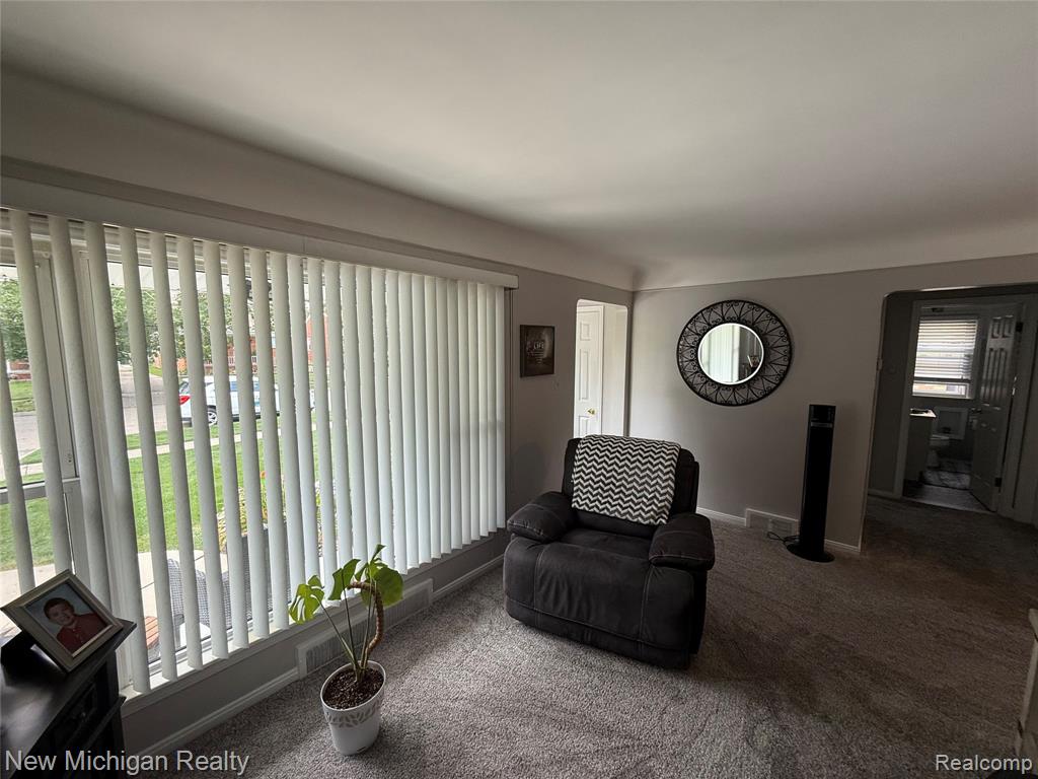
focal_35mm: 14
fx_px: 420
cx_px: 519
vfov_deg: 85.7
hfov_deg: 102.1
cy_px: 390
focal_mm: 2.22
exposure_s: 1/99
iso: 100
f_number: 2.2
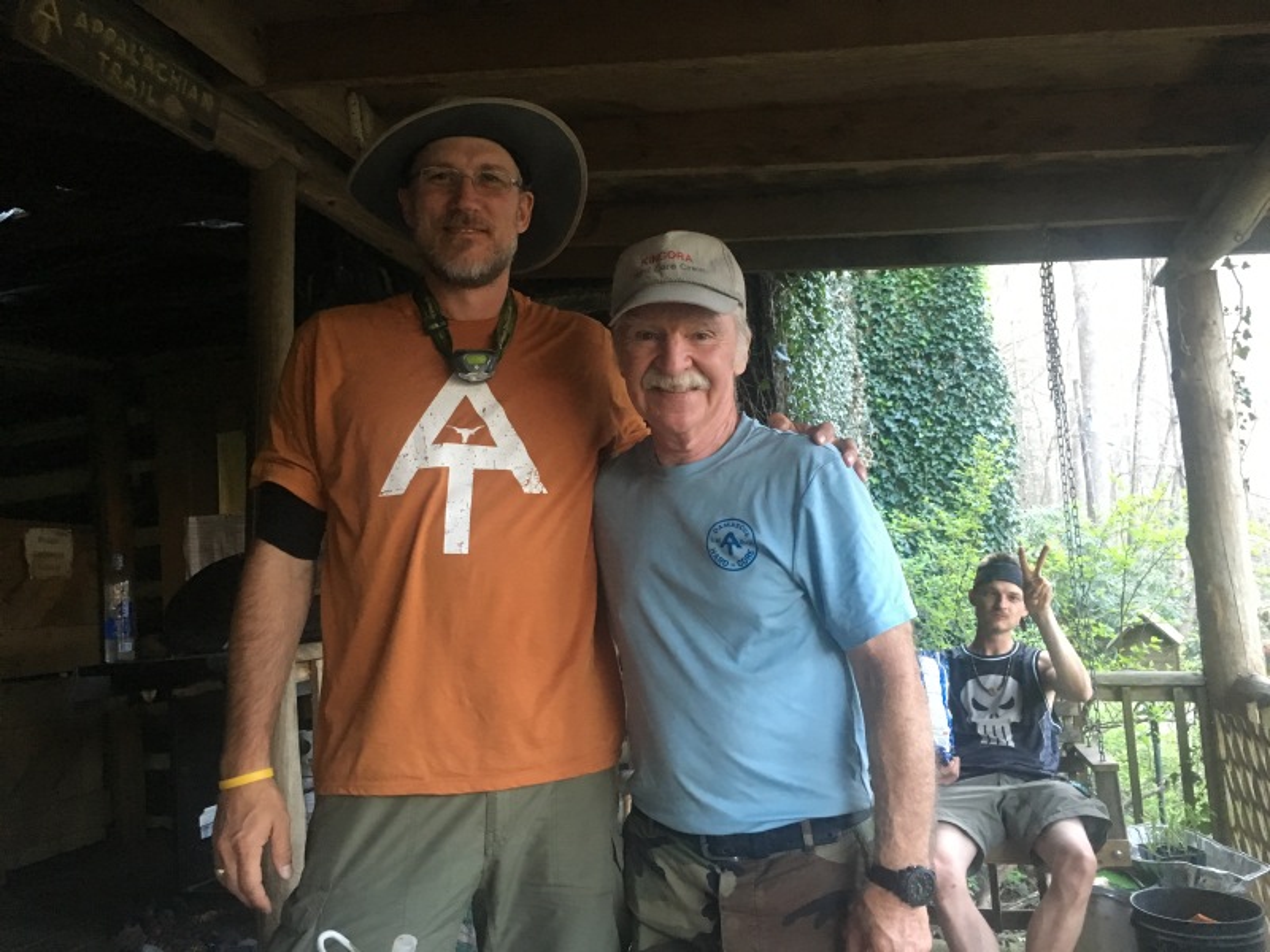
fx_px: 1064
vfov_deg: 48.2
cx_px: 635
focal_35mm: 29
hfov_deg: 61.7
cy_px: 476
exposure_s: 1/30
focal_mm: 4.15
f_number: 2.2
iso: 200
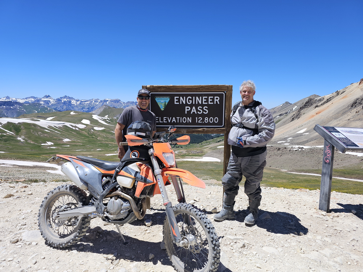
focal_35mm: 23
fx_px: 241
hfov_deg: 73.9
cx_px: 182
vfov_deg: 58.9
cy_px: 136
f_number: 1.7
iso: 10
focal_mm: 6.3
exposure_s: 1/758
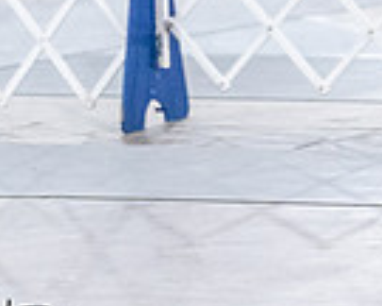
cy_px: -123
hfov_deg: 3.3
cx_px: 631
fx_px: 6682
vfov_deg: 2.6
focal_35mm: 591
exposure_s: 1/320
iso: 6400
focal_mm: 138
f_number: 2.8
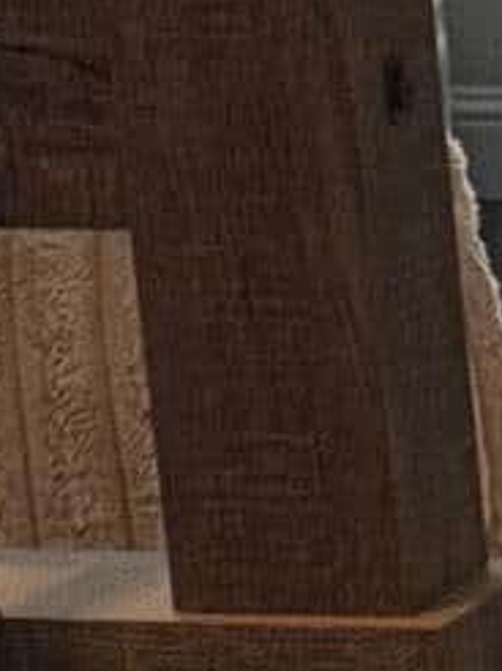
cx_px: 1708
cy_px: 2002
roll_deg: +1.5
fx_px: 7264
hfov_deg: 3.8
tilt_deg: -23.0
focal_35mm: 375
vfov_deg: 5.0
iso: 80
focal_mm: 6.76
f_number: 1.78
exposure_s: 1/60
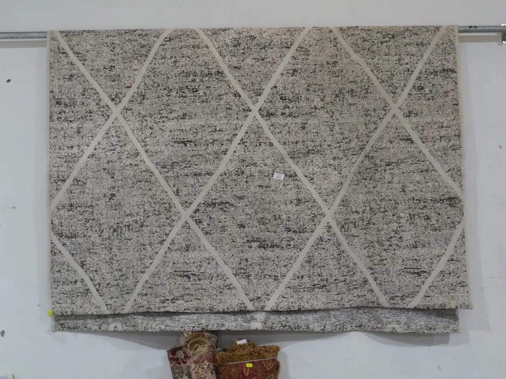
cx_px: 253
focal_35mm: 40
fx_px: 585
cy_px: 190
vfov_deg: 36.0
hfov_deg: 46.8
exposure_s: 1/40
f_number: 11
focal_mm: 20
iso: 3200
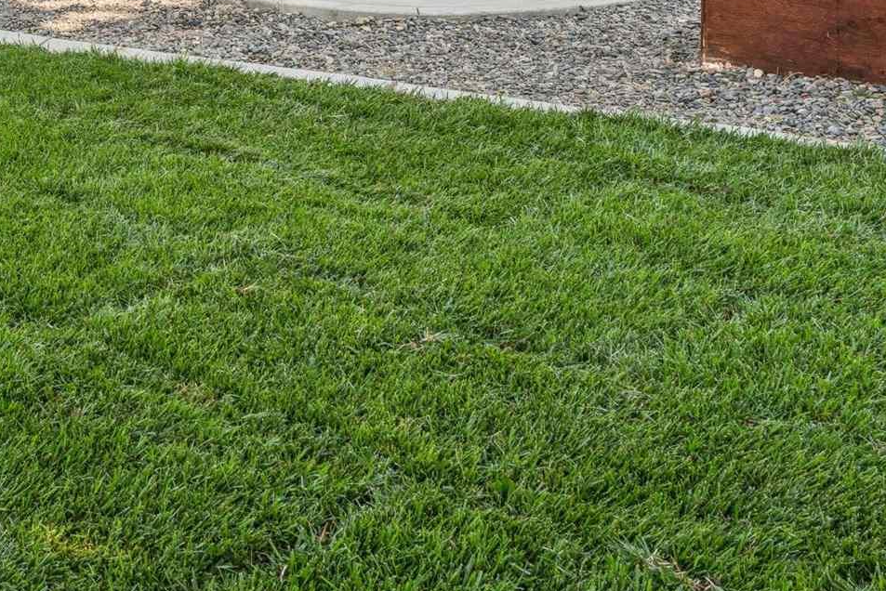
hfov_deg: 28.4
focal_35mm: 60
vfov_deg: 20.7
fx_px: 1483
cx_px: -214
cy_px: -164
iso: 400
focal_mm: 18.7
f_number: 14
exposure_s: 1/80
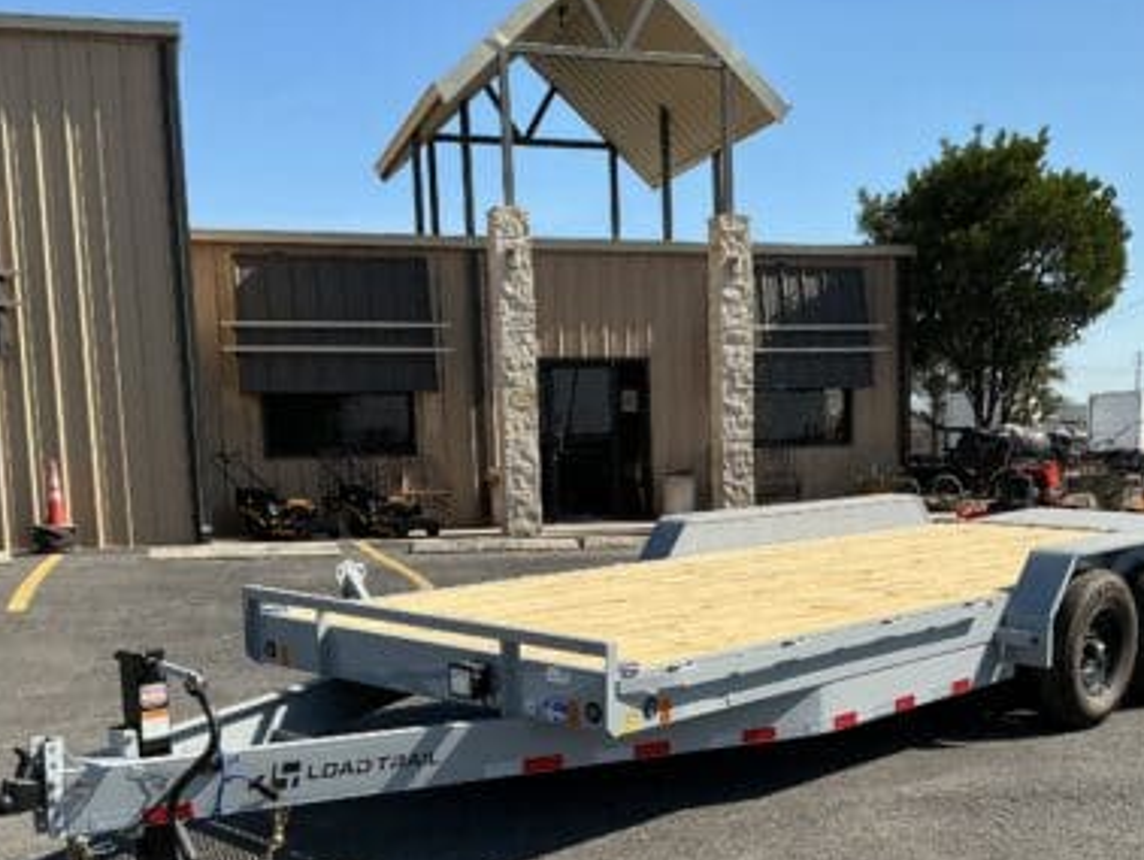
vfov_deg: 31.1
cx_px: 687
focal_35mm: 46
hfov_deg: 41.0
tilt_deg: -7.8
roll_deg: +2.7
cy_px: 636
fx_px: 1521
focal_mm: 3
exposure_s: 1/1848
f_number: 1.8
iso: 25
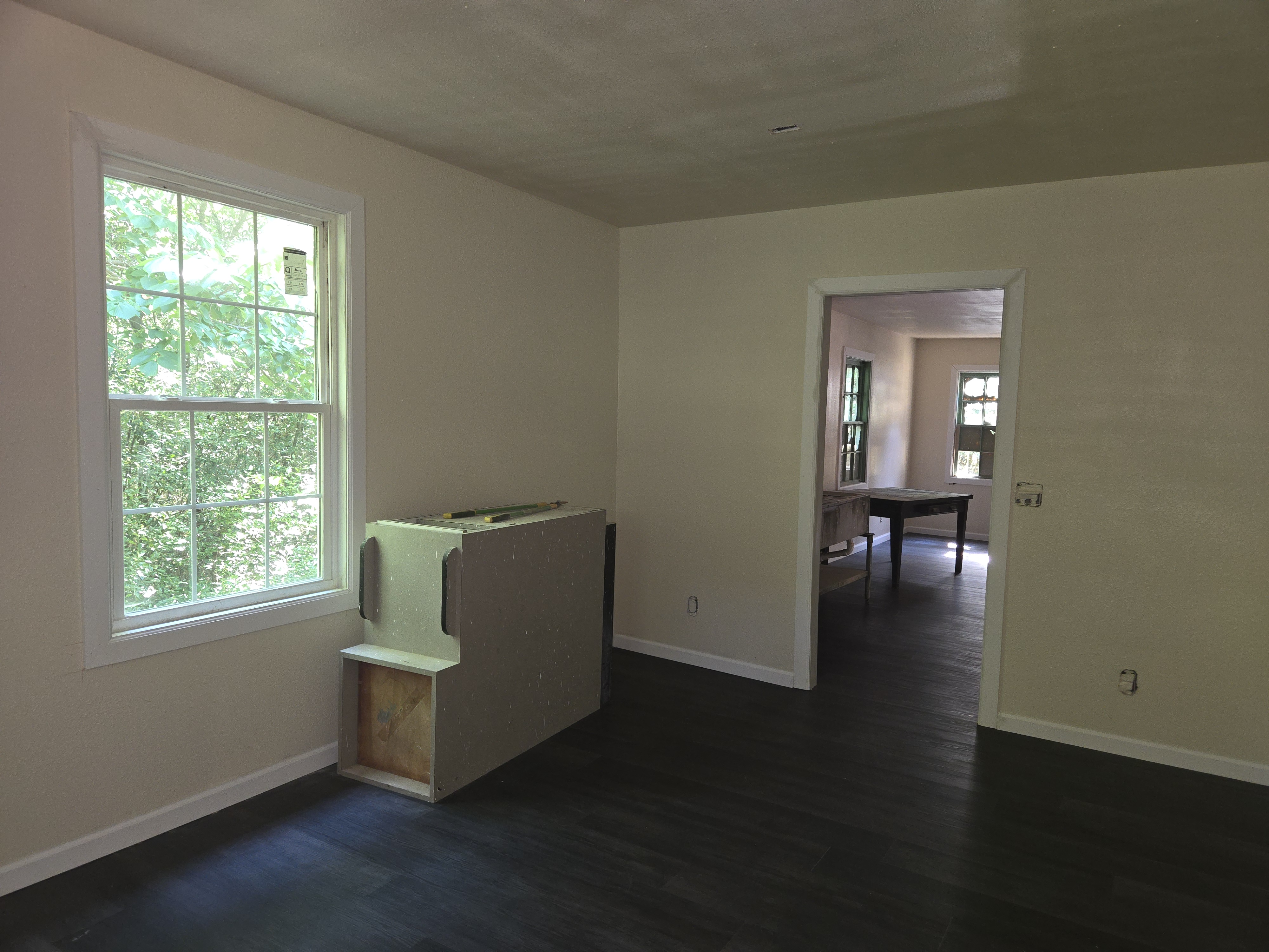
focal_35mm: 23
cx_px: 634
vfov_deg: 58.9
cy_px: 476
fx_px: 843
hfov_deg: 73.9
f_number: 1.8
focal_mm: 5.4
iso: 125
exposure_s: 1/20
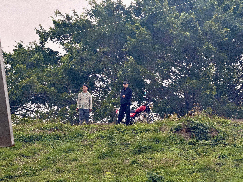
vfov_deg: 12.3
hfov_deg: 16.4
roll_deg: +0.9
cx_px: 122
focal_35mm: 120
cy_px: 91
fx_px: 842
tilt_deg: +9.7
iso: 64
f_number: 2.8
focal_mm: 15.66
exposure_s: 1/121
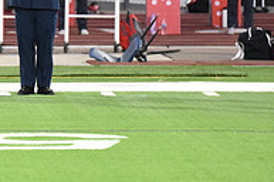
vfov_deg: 2.8
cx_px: -54
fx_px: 3662
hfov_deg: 4.3
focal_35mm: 482
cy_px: -65
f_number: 2.8
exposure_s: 1/500
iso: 5000
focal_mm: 160
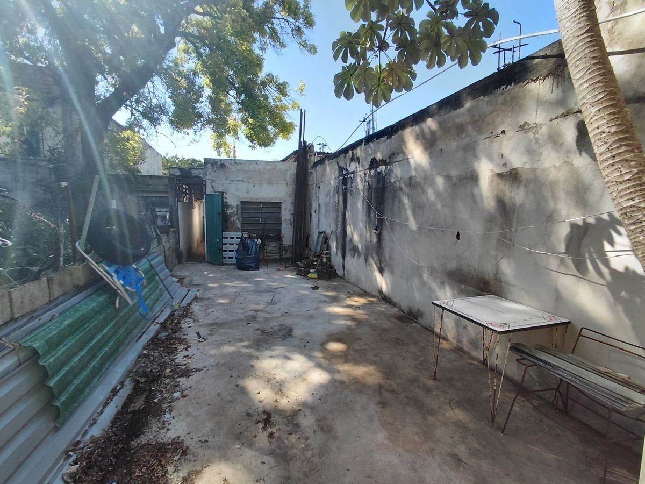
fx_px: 298
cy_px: 242
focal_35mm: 16
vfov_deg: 78.1
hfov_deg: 94.5
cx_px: 322
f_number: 2.2
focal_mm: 1.64
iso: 40
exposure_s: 1/557
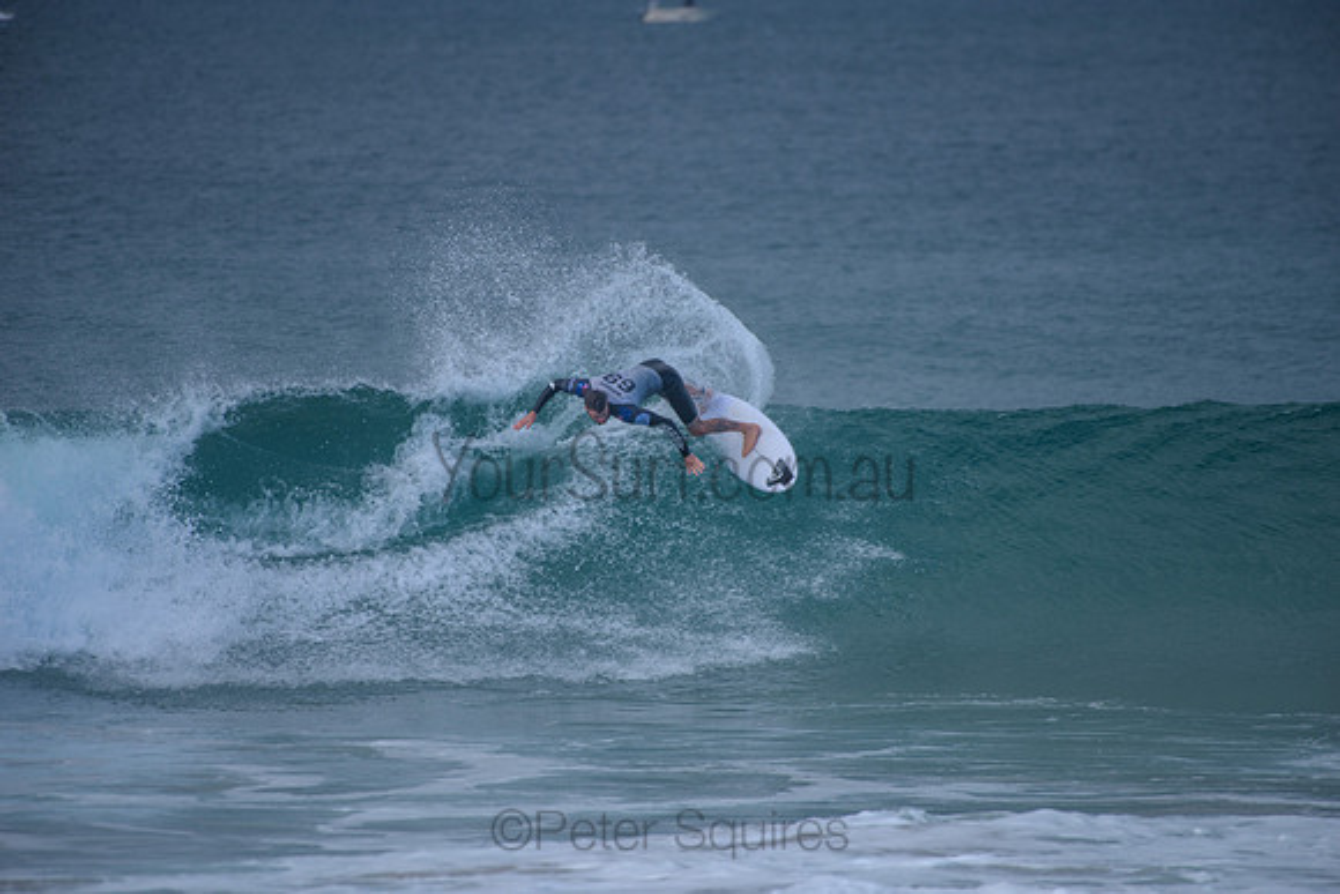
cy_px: 447
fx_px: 18882
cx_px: 670
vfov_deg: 2.7
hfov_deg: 4.1
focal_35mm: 507
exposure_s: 1/800
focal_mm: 500
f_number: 5.6
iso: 140
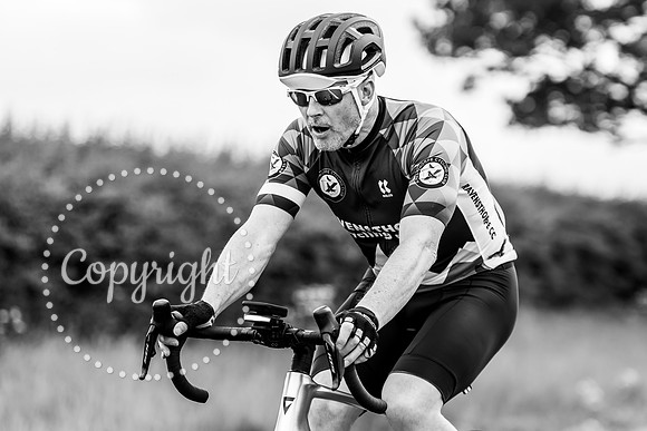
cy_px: 166
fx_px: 2877
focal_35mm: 160
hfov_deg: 12.8
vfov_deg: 8.6
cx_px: 401
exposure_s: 1/1250
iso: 200
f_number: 3.2
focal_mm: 129
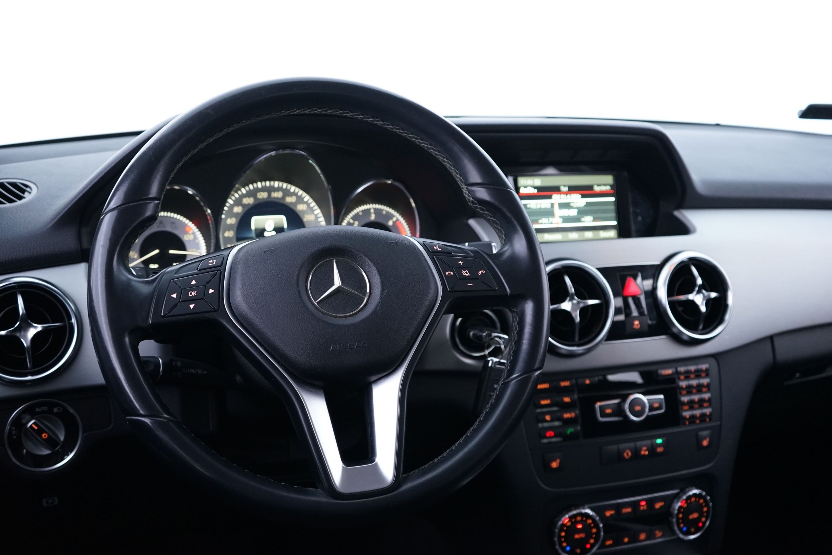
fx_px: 855
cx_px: 416
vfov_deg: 35.9
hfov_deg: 51.9
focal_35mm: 37
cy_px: 278
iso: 2000
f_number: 4
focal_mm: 37
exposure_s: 1/13
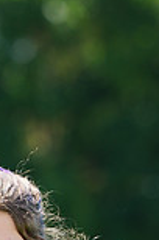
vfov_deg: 1.8
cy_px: 416
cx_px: -6
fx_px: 7446
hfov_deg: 1.2
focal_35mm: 1119
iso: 200
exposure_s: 1/200
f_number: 9
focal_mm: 297
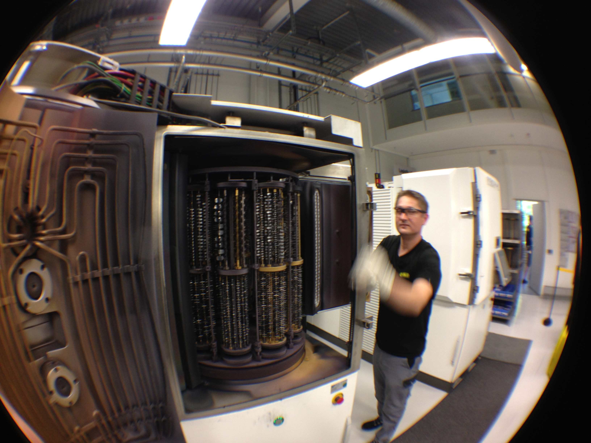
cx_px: 296
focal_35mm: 33
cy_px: 222
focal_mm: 4.13
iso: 64
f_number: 2.4
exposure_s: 1/20
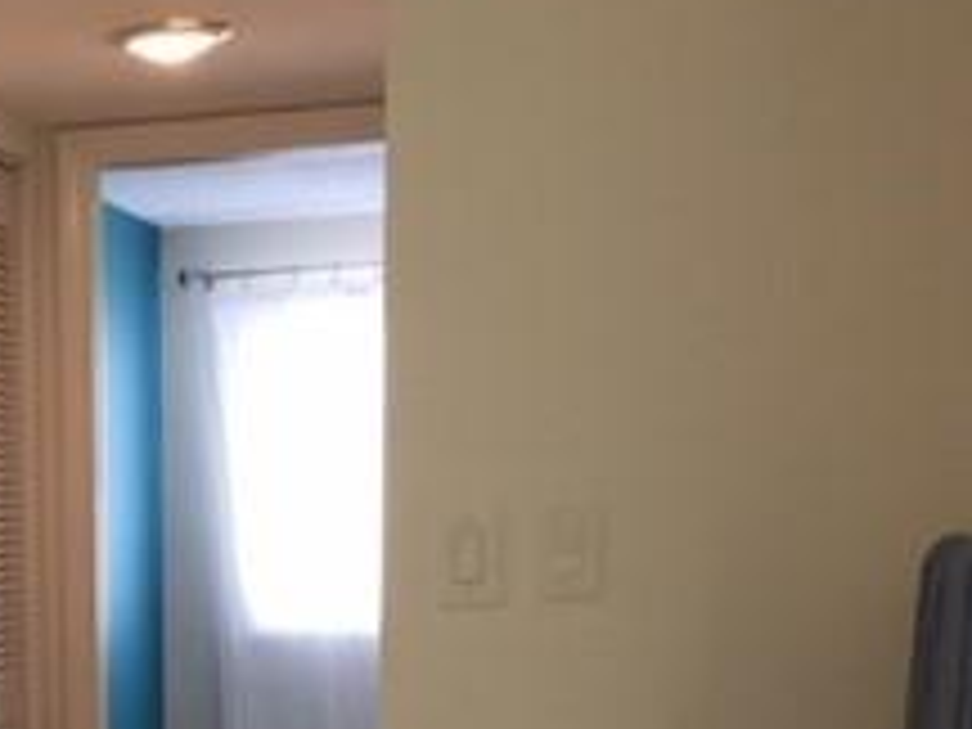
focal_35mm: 86
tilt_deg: -8.3
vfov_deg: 16.3
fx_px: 2415
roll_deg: +0.8
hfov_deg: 21.4
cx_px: -140
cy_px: 945
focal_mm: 4.15
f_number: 2.2
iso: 40
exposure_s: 1/40
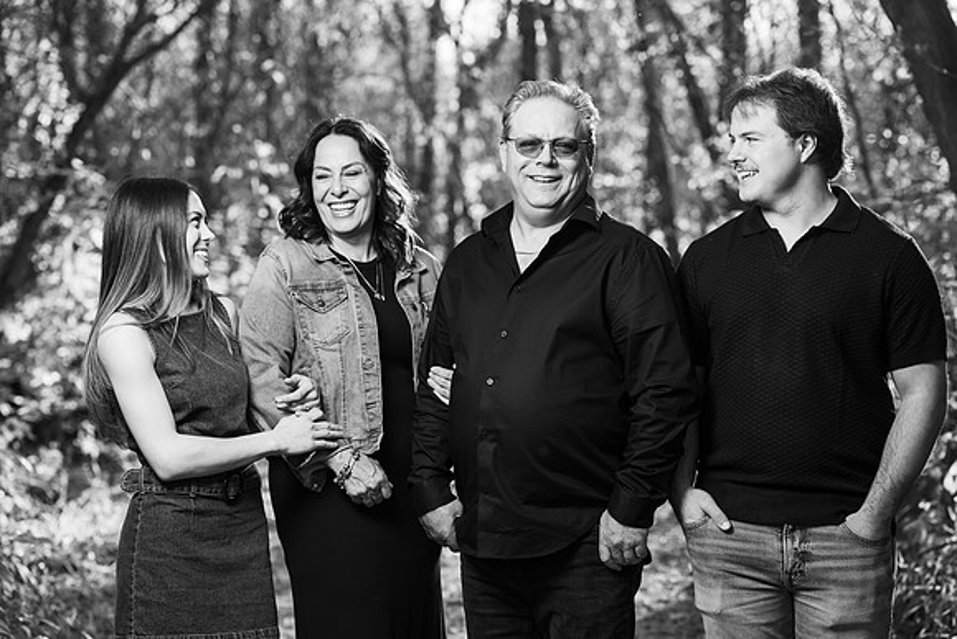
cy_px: 320
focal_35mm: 81
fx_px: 2154
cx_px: 478
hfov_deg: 25.1
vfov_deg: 16.9
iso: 400
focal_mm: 81
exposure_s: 1/160
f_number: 3.5
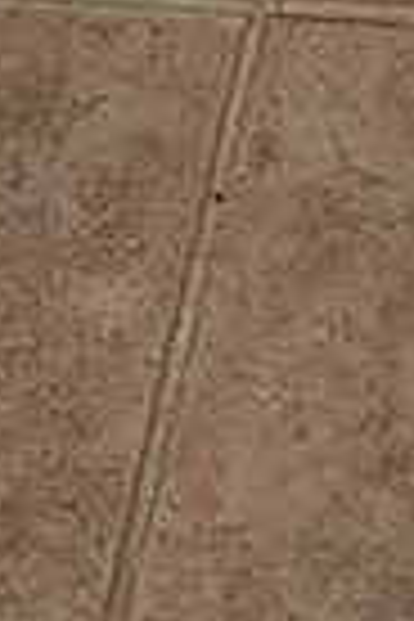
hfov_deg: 7.3
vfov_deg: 10.0
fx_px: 3070
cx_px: 936
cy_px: -918
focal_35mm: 178
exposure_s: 1/120
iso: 500
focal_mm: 5.4
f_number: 1.8
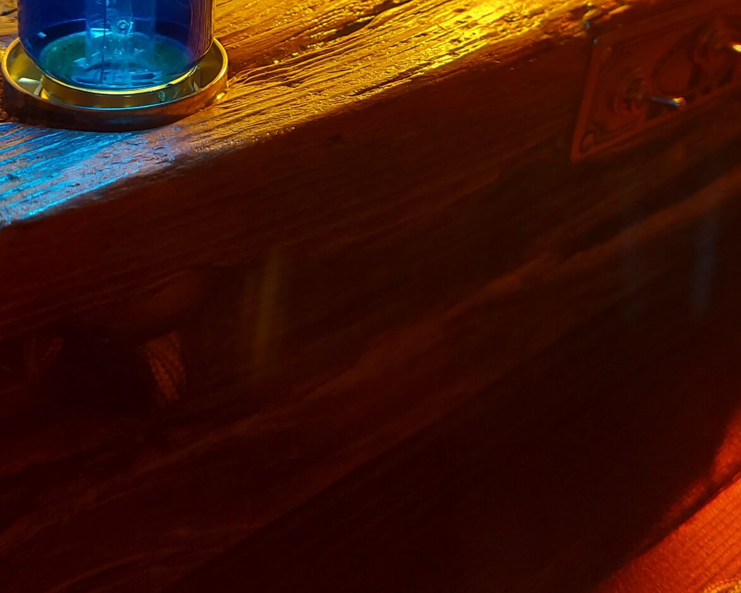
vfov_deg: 28.4
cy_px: 43
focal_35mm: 51
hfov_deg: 36.6
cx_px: 394
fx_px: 1119
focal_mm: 5.23
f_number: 1.8
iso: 40
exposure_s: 1/50
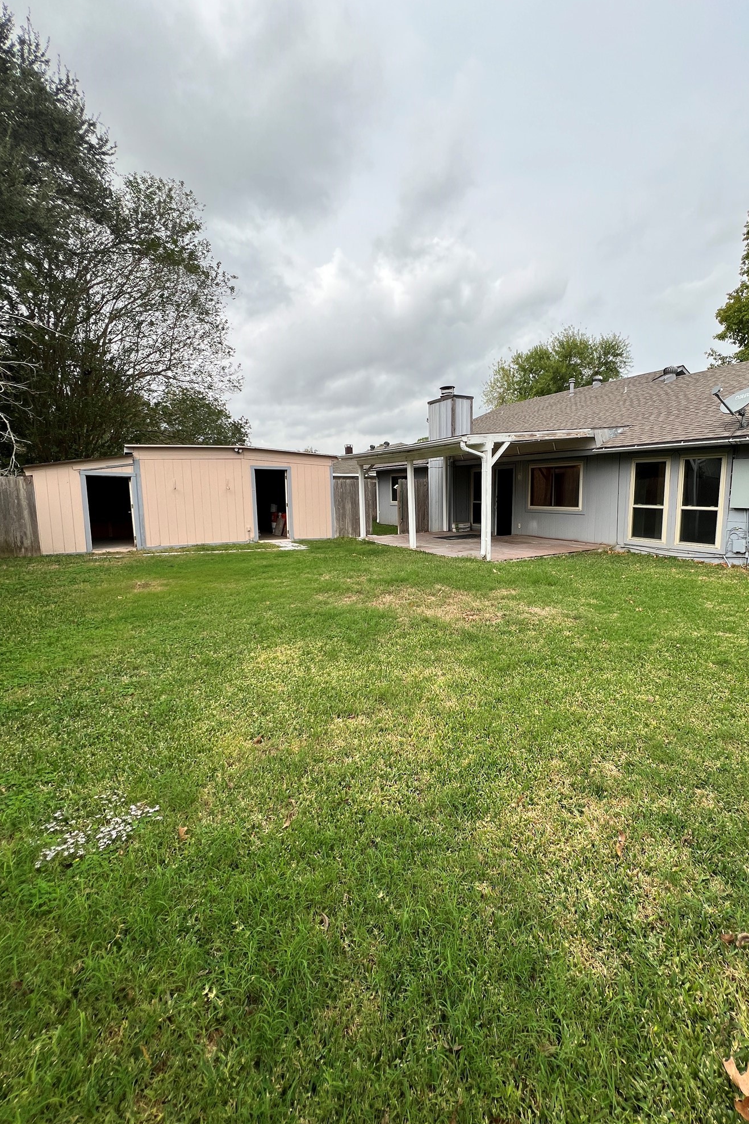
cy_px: 552
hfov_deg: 80.6
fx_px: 437
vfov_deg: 104.2
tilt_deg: -6.9
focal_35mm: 14
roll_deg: +0.3
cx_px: 432
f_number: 1.8
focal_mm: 1.57
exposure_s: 1/264
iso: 32
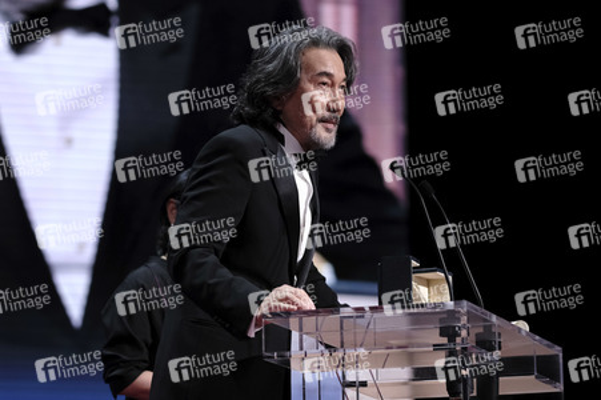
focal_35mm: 135
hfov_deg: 15.2
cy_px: 200
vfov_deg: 10.1
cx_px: 300
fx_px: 2252
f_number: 2
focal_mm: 90
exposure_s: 1/400
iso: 1600
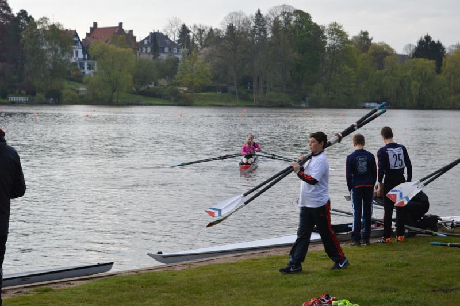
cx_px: 230
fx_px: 1053
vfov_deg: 16.5
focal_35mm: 82
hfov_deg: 24.6
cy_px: 153
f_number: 6.3
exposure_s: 1/160
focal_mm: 55
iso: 100
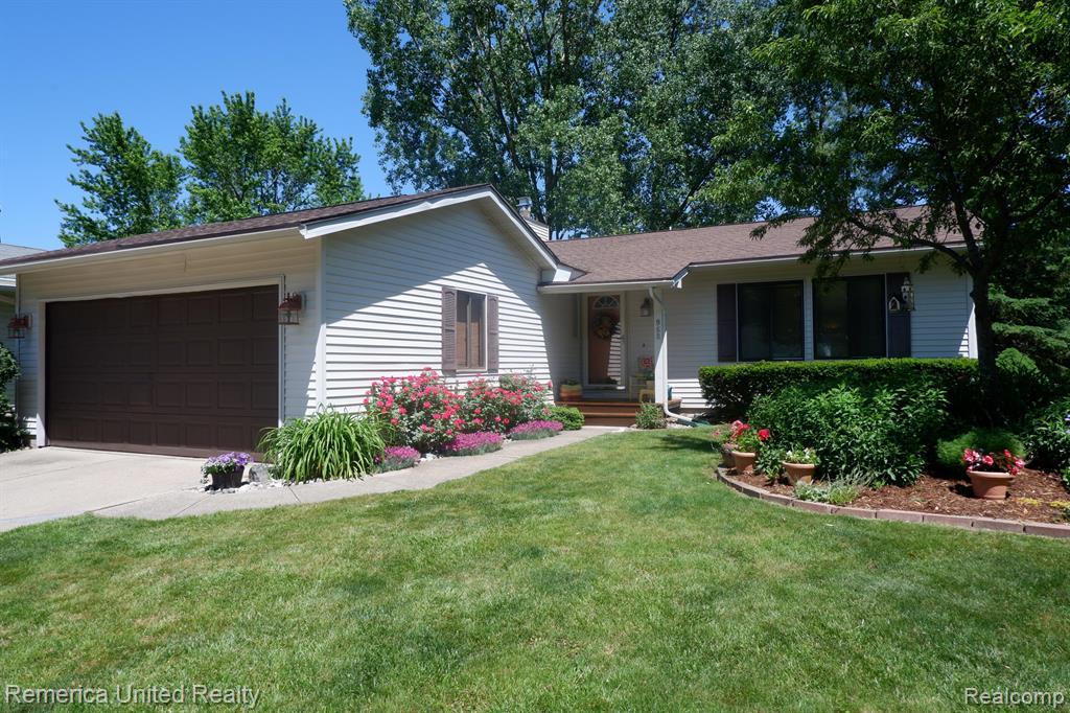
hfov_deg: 76.1
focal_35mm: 23
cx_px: 535
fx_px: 683
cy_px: 356
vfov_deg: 55.1
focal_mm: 15
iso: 200
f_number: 8
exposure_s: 1/320
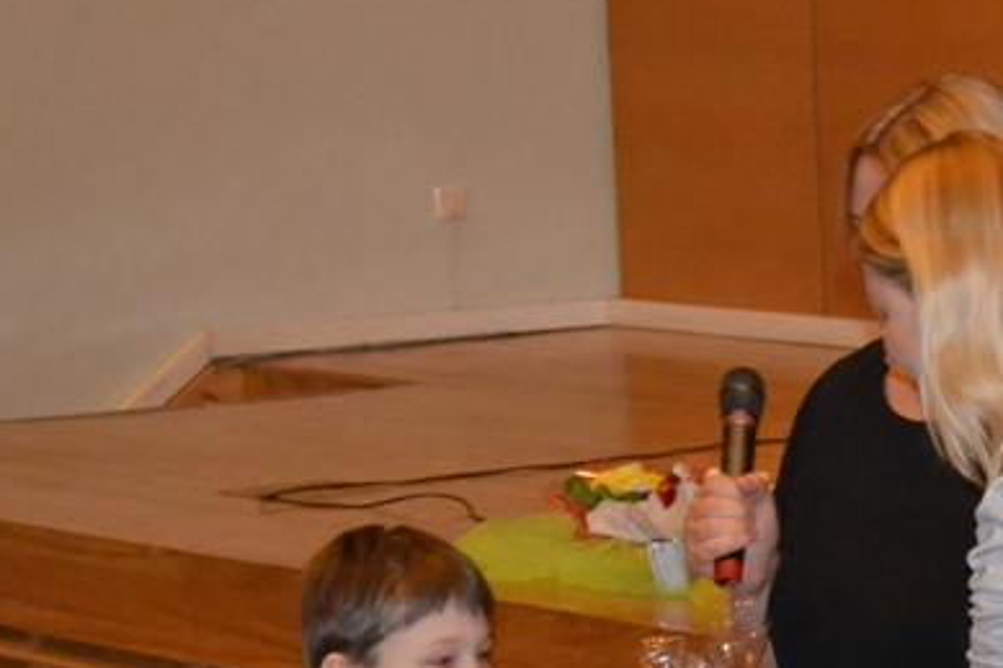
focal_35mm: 217
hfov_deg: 9.4
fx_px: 6052
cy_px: 821
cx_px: 920
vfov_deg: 6.3
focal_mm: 55
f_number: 5.6
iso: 3200
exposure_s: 1/60
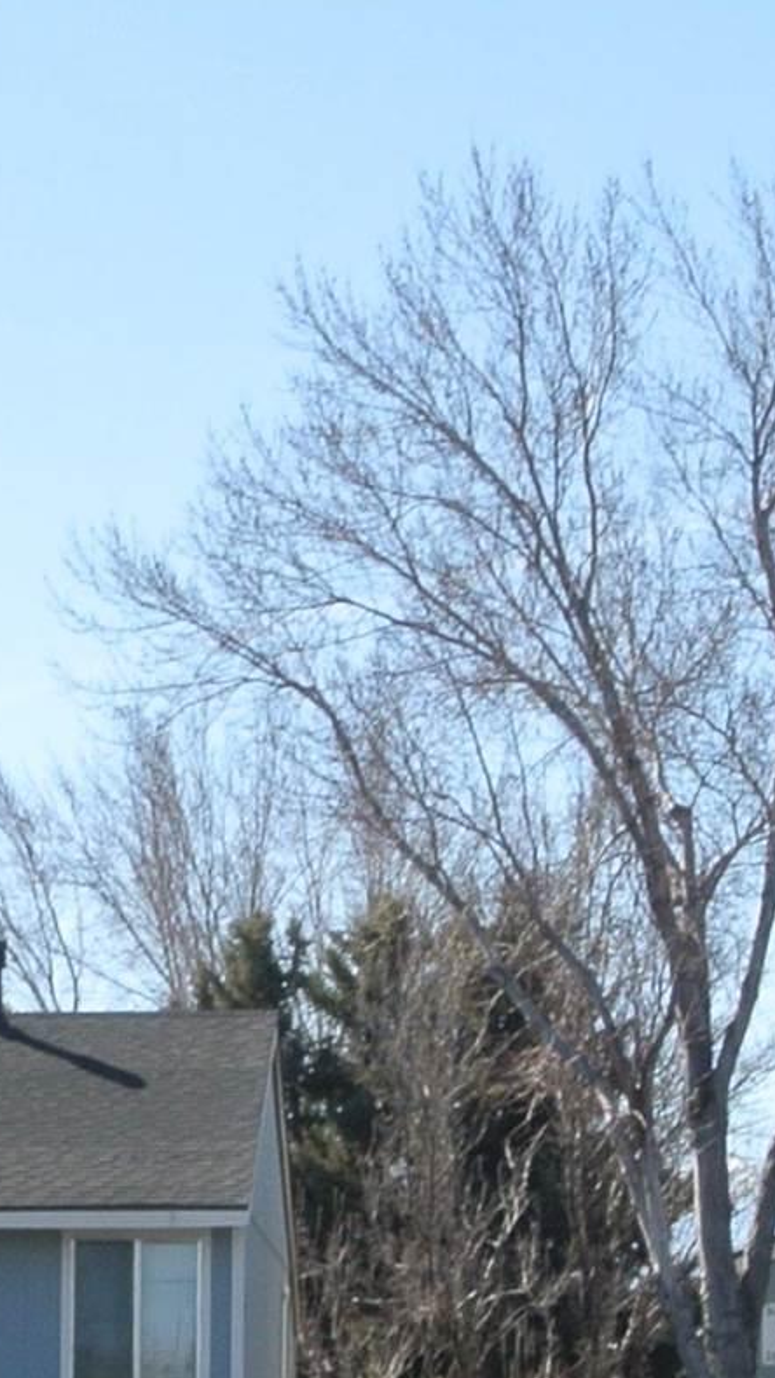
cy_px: 1776
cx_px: -194
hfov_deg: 5.8
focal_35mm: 208
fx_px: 7604
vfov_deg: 10.2
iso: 100
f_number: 13
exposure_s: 1/60
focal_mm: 18.9
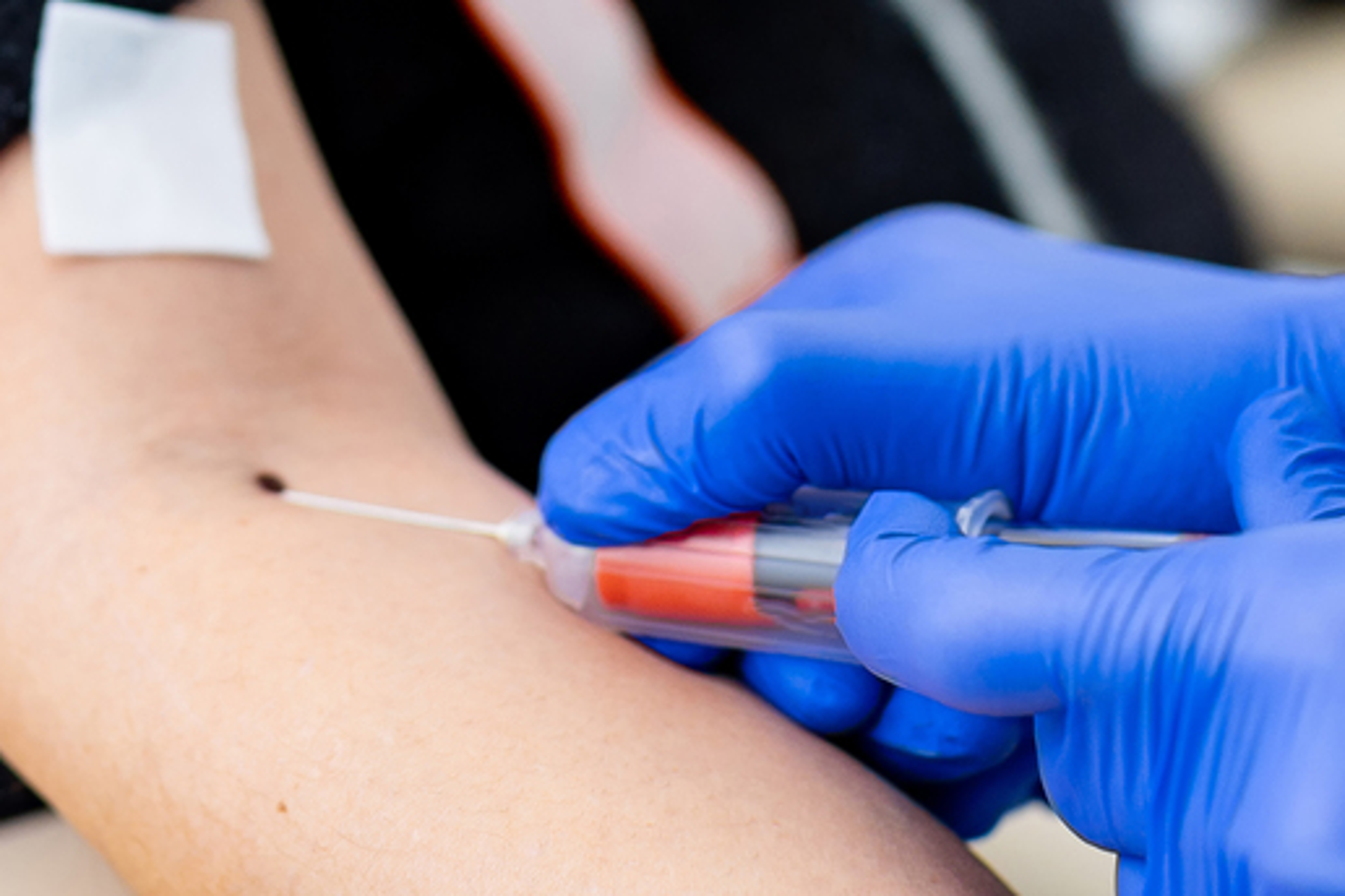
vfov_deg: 7.3
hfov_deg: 11.0
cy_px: -63
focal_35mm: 186
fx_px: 6949
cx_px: 383
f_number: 2
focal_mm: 50
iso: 200
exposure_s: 1/200
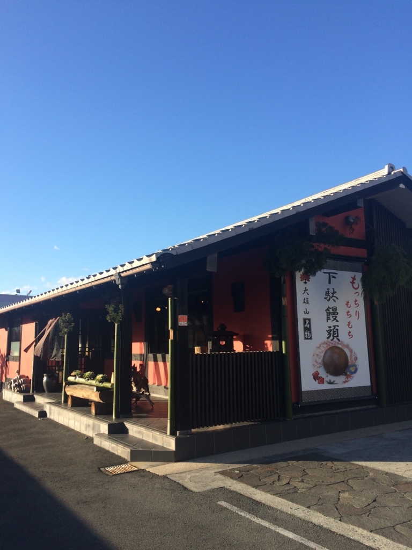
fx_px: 460
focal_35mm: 29
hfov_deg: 48.2
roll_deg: +0.6
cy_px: 275
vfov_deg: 61.7
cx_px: 206
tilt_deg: +7.0
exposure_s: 1/954
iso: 32
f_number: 2.2
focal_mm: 4.15
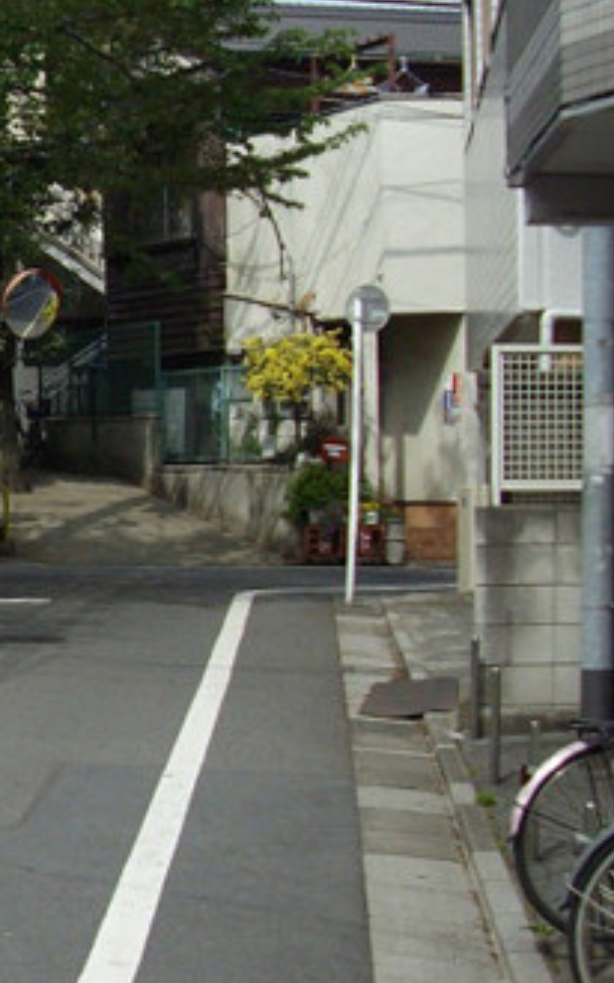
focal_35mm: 101
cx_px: -504
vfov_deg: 20.6
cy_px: 509
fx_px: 2706
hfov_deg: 11.9
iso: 80
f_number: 5.6
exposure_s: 1/200
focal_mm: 6.2
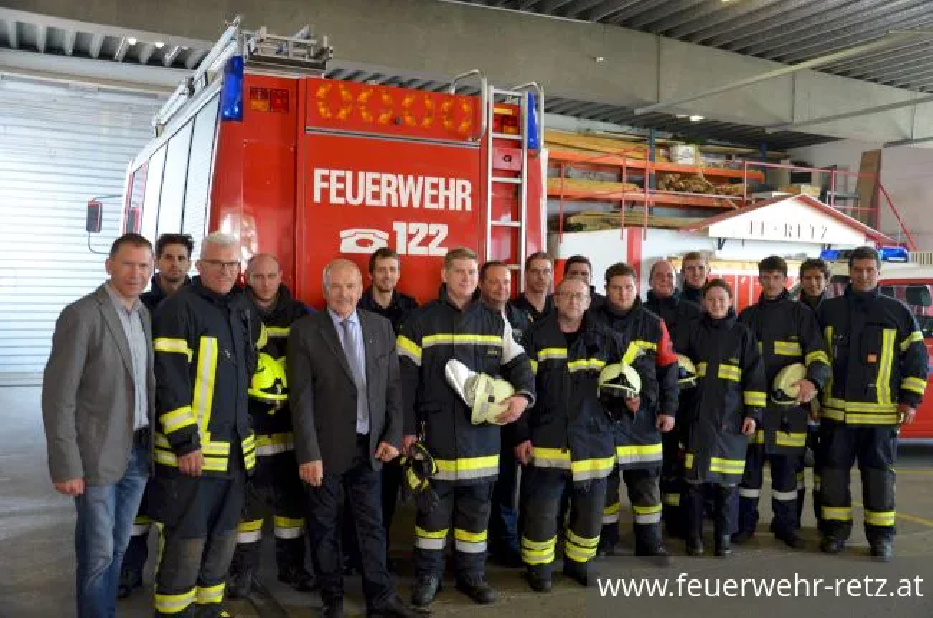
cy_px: 309
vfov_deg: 36.7
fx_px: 931
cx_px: 466
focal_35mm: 36
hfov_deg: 53.2
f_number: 3.8
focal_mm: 24
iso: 900
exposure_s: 1/30
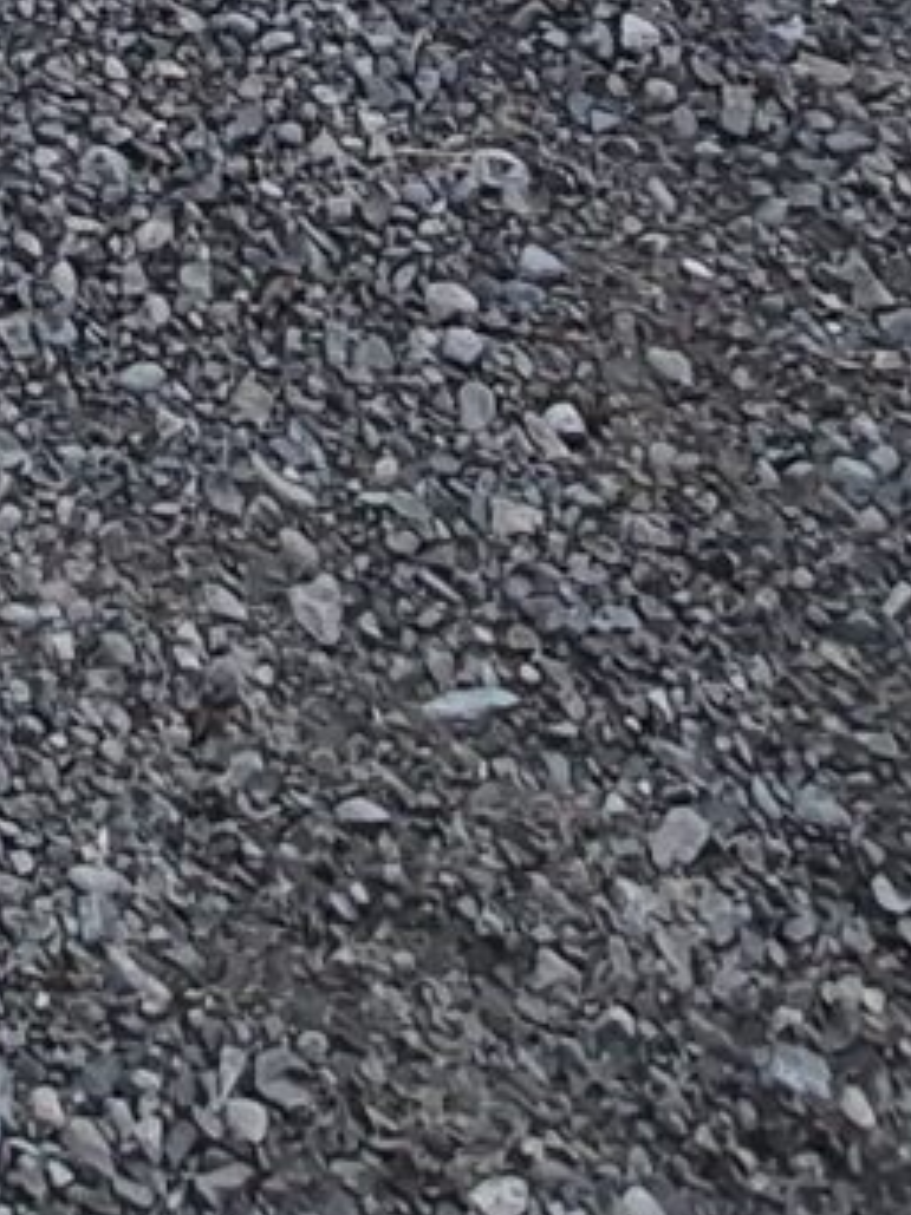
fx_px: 3406
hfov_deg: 13.1
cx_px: -950
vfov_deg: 14.6
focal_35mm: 97
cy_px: -1562
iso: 400
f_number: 2.2
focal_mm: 1.74
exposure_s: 1/50
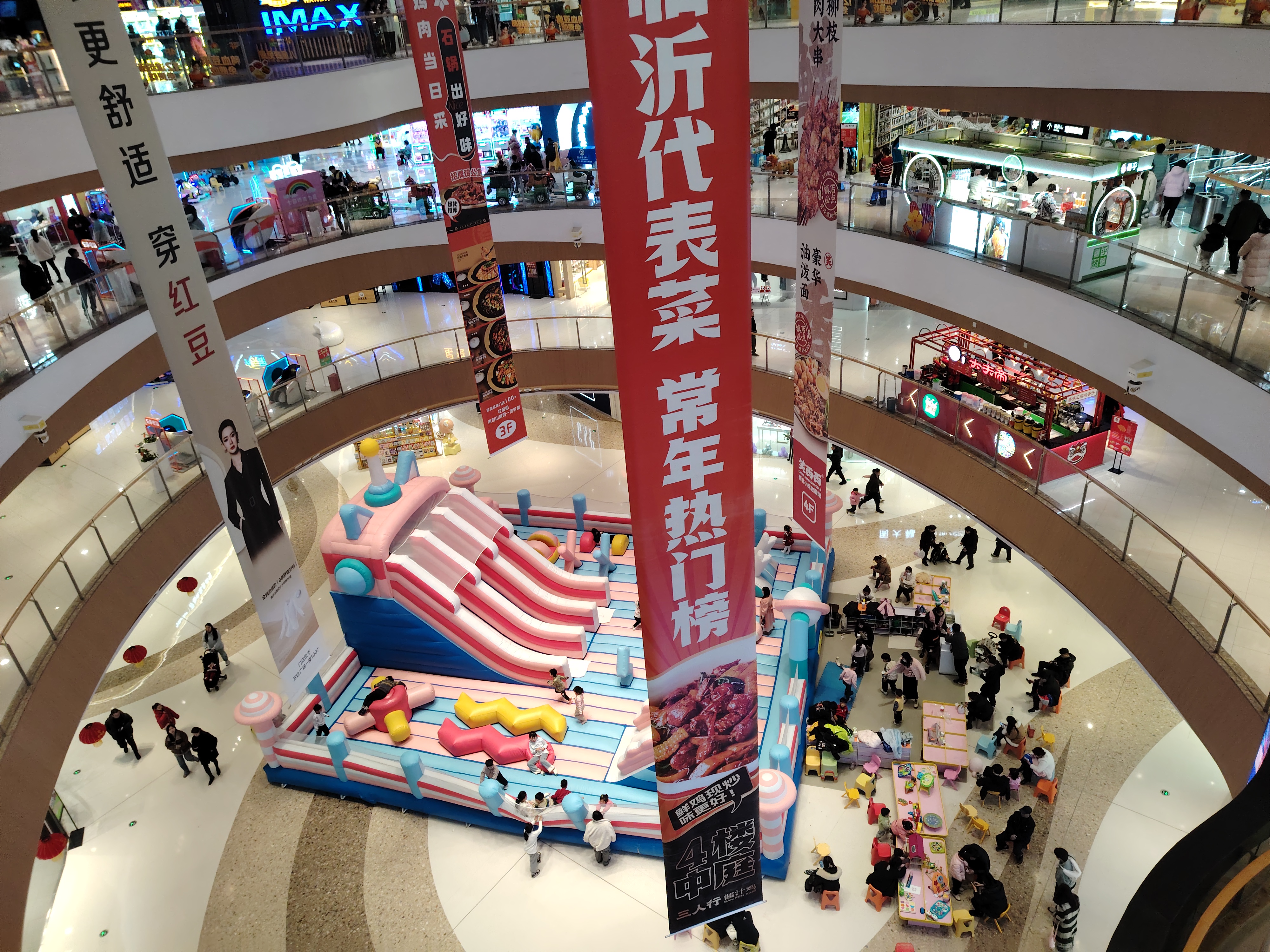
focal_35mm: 24
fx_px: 881
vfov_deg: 56.8
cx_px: 635
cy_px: 476
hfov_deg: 71.6
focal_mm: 5.25
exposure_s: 1/400
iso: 3138
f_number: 1.75
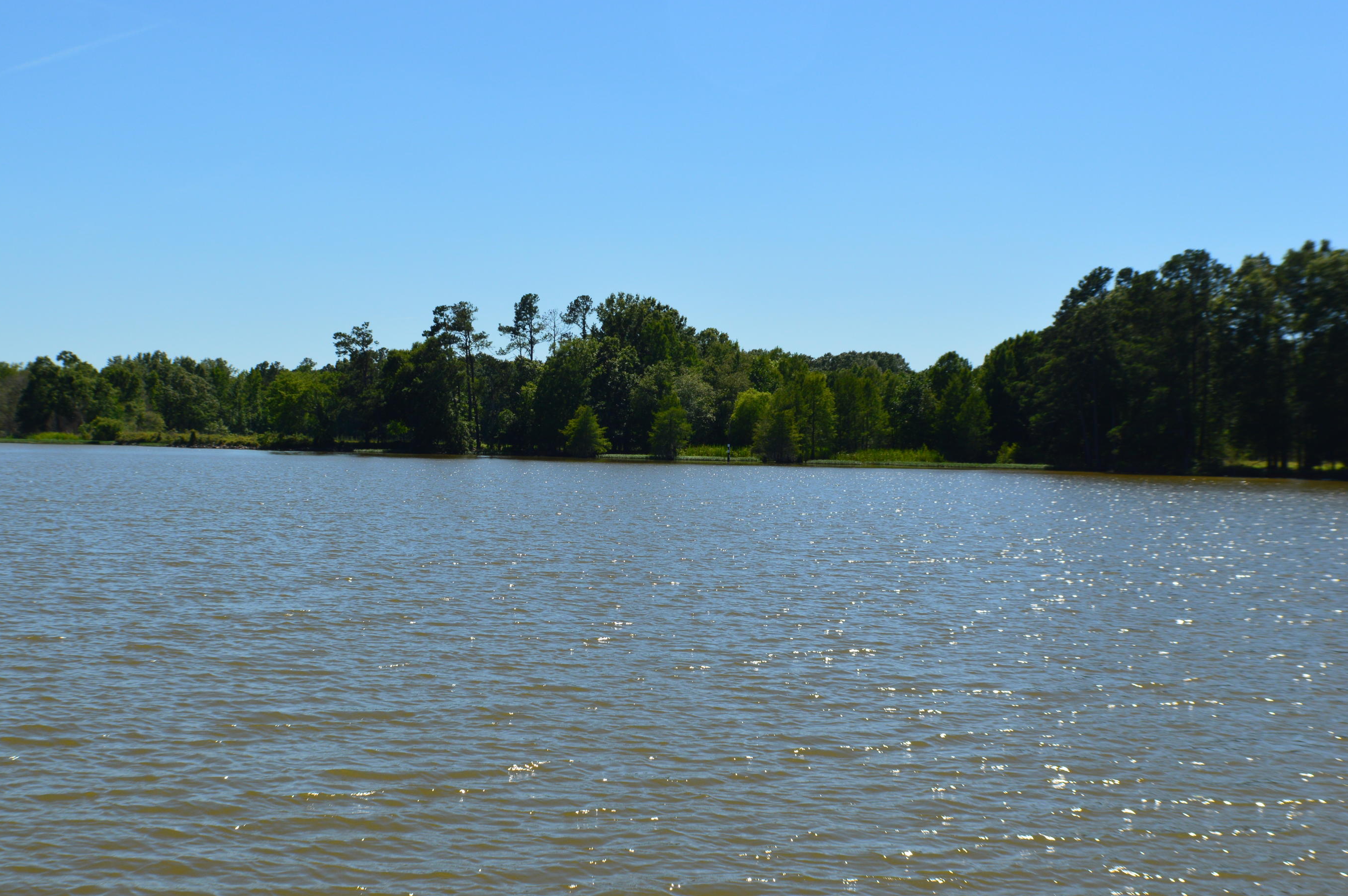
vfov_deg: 20.6
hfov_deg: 30.5
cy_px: 466
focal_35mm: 66
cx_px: 616
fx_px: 2469
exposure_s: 1/500
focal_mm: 40
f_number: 11
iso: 220
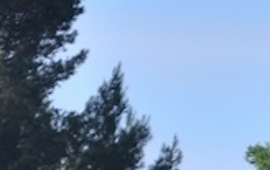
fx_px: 12313
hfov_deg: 1.3
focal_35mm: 1671
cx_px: 584
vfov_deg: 0.8
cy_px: 595
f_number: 7.1
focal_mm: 150
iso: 200
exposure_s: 1/800
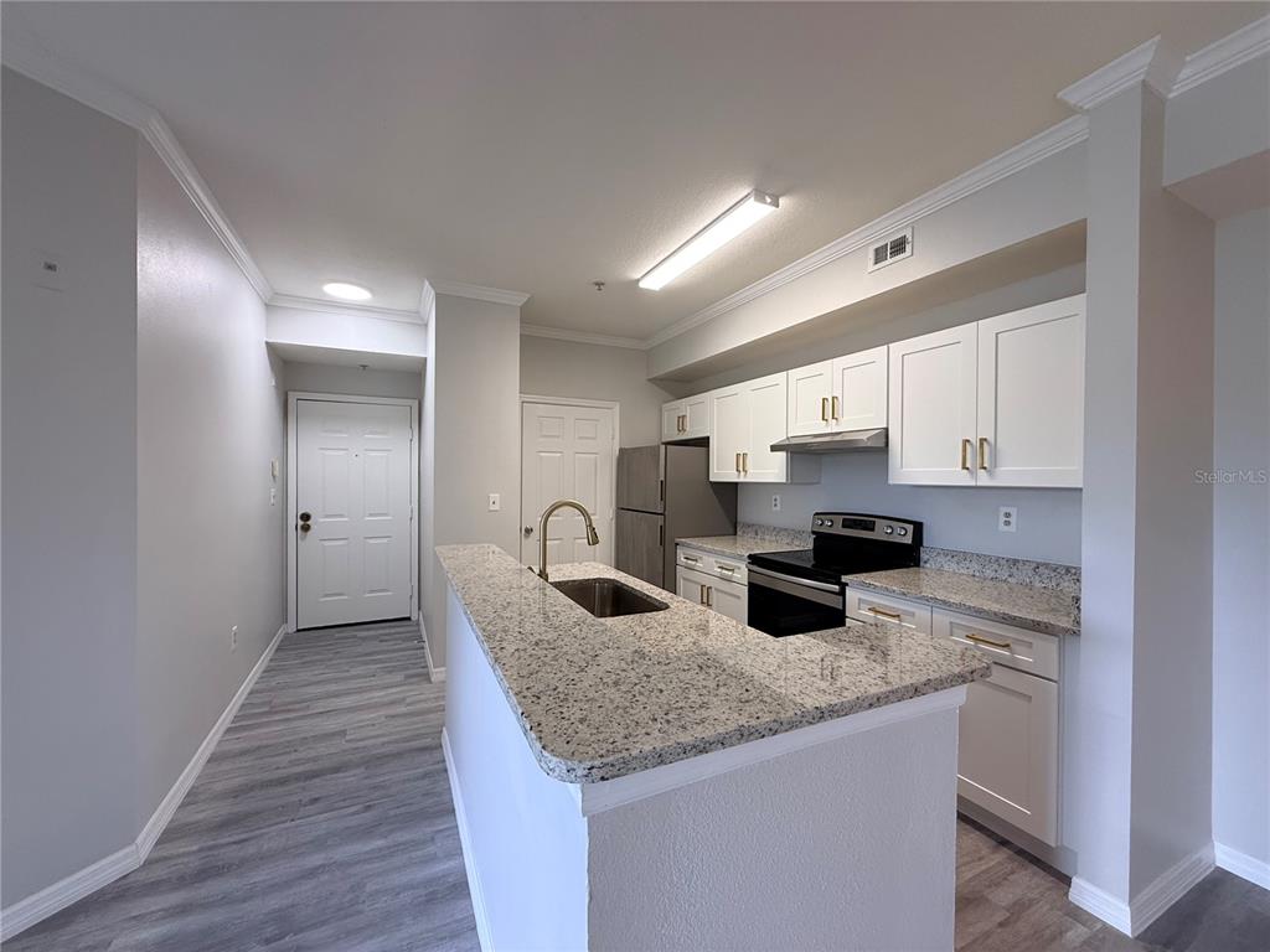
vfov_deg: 85.7
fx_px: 514
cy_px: 476
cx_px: 635
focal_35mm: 14
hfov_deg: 102.1
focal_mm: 2.22
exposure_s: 1/120
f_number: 2.2
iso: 160
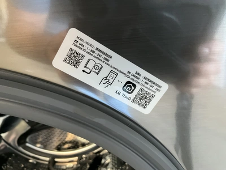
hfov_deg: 61.7
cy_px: 85
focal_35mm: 29
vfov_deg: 48.2
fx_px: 189
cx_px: 113
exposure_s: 1/30
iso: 320
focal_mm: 3
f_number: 1.8
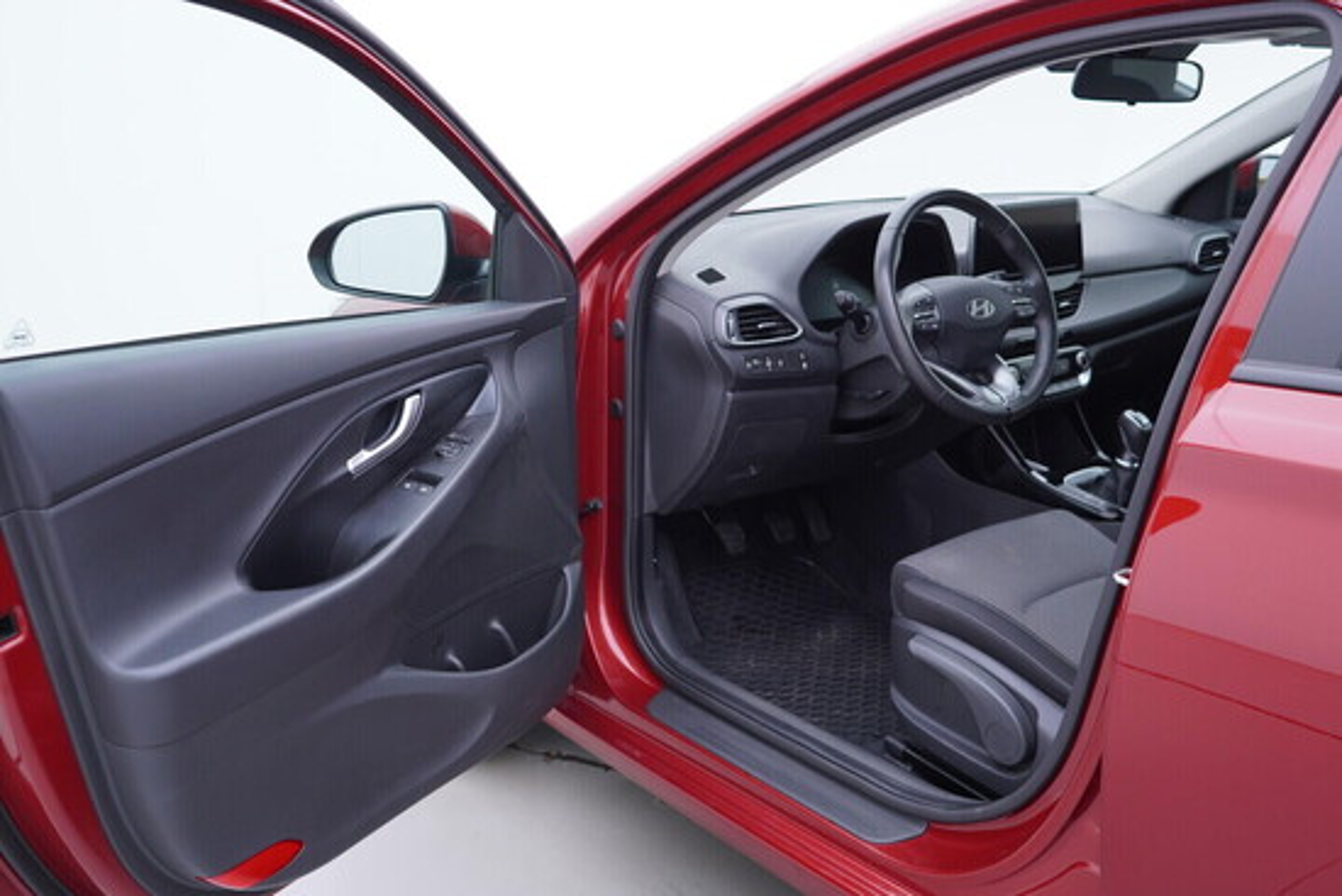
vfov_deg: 36.9
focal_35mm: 36
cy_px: 448
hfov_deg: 53.1
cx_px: 671
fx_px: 1342
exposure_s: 1/40
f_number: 2.8
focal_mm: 24
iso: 125
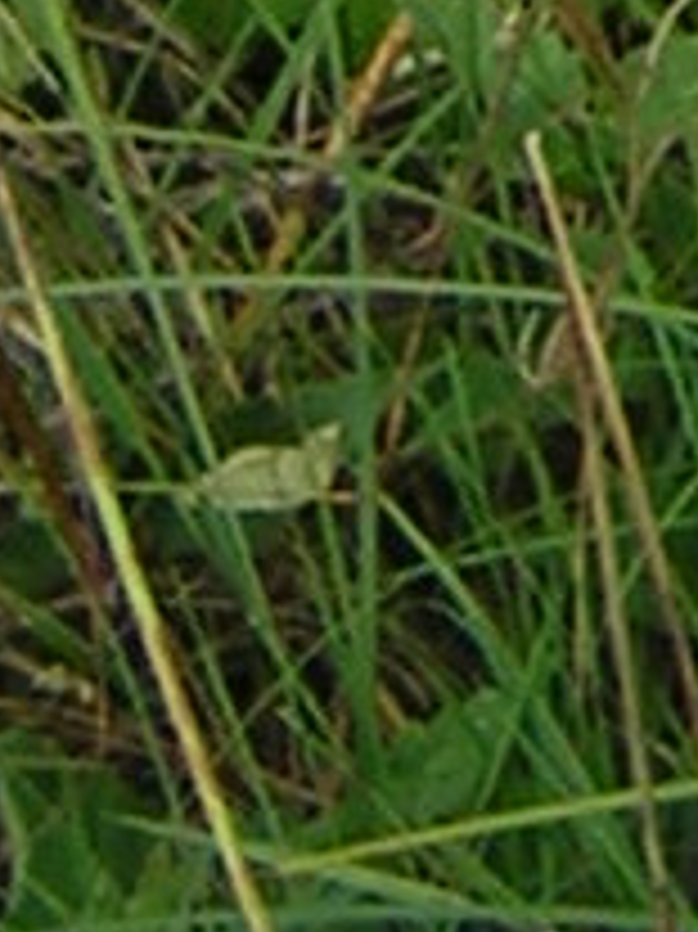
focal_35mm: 278
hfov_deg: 5.0
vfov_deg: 6.8
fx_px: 7482
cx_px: 2225
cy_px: -1207
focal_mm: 4.7
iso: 100
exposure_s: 1/179
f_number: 5.2
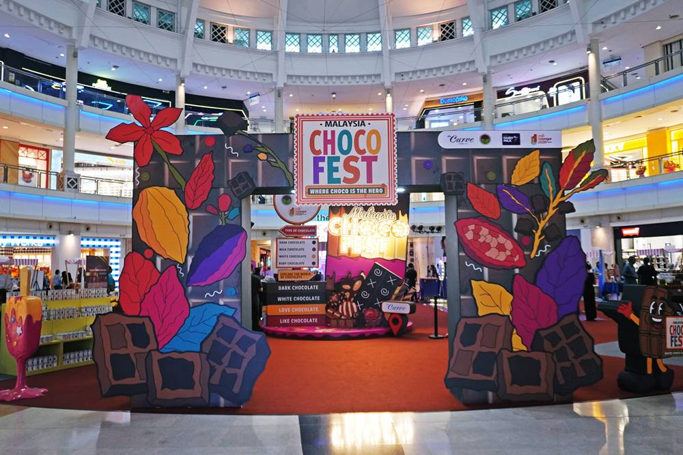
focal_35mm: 27
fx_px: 512
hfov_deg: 67.4
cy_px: 228
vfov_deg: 47.9
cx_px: 342
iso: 1600
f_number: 4
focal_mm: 18
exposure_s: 1/160
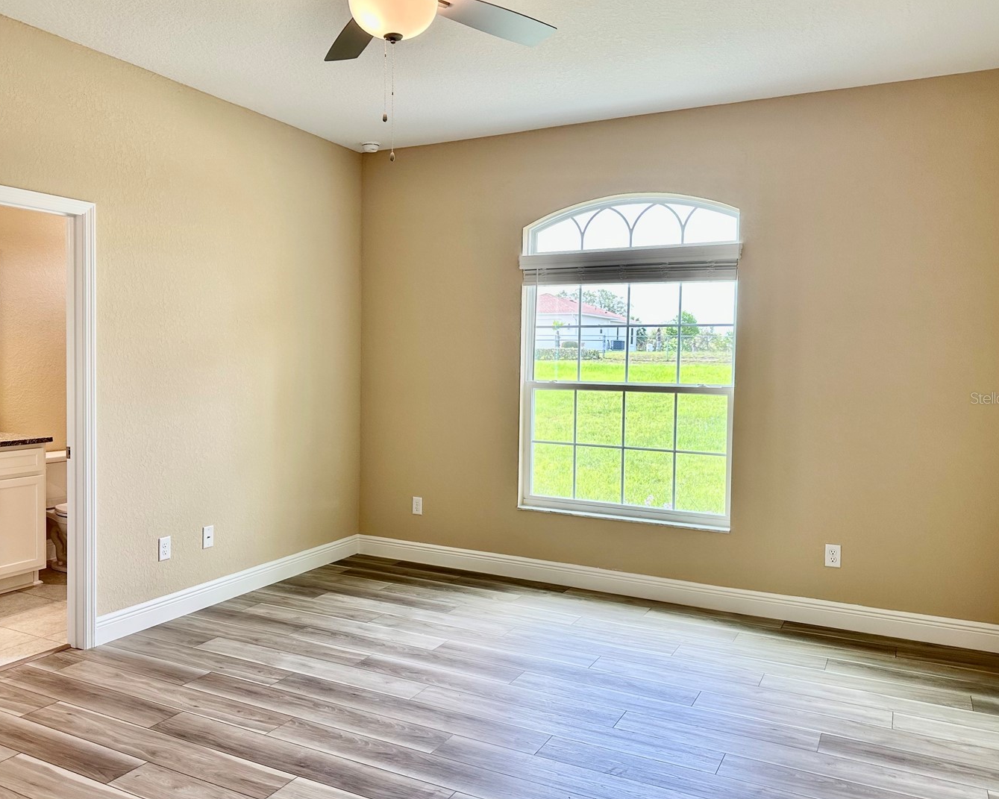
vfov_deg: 51.5
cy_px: 398
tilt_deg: -2.5
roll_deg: -1.0
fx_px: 828
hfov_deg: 62.0
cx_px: 444
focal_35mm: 28
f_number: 1.78
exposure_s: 1/152
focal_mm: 6.86
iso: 100
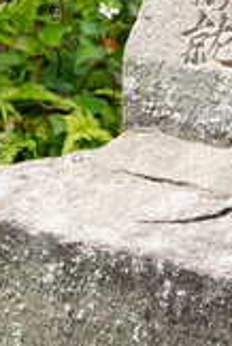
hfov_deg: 4.1
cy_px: -335
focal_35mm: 339
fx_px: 3270
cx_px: 258
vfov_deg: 5.9
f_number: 6.3
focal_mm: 36
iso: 100
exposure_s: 1/80
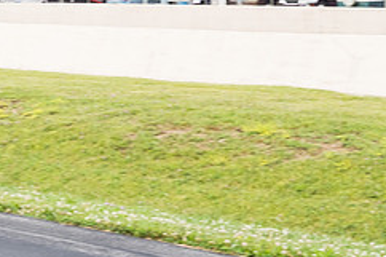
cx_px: -65
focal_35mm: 180
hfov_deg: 11.2
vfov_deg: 7.6
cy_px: 15
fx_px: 1929
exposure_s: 1/125
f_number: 9
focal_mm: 50
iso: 400
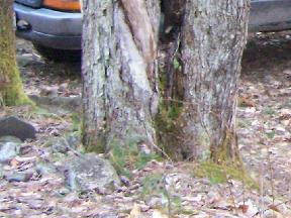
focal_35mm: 135
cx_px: 501
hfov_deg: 13.3
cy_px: -81
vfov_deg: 10.7
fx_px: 1135
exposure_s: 1/50
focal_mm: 6.3
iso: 400
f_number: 2.8
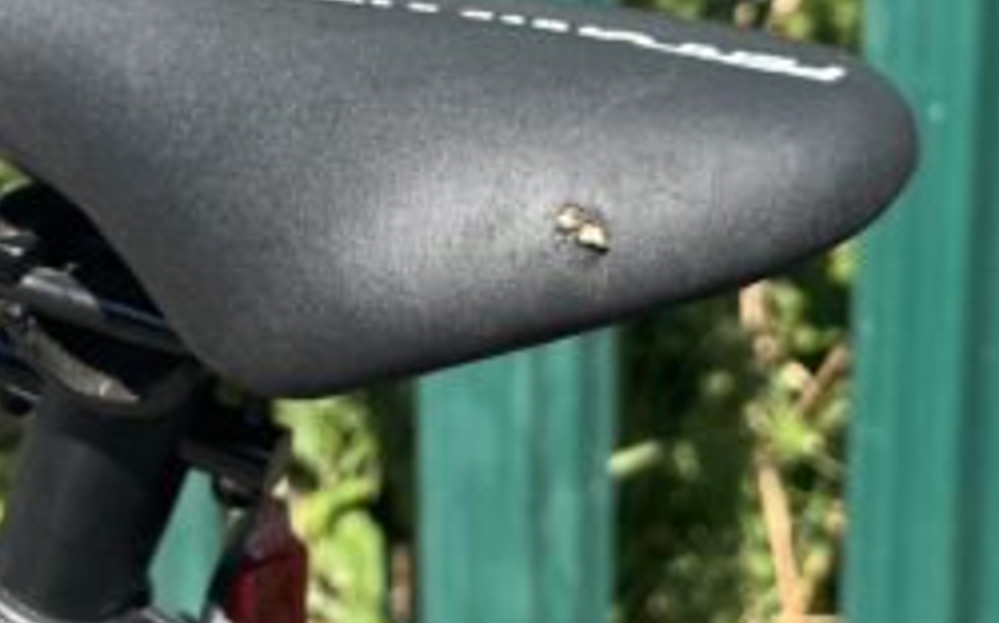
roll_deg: +1.3
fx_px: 1442
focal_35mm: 53
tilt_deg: -8.0
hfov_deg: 38.1
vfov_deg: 23.7
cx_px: 420
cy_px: 60
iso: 50
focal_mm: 5.1
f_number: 1.6
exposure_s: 1/1117
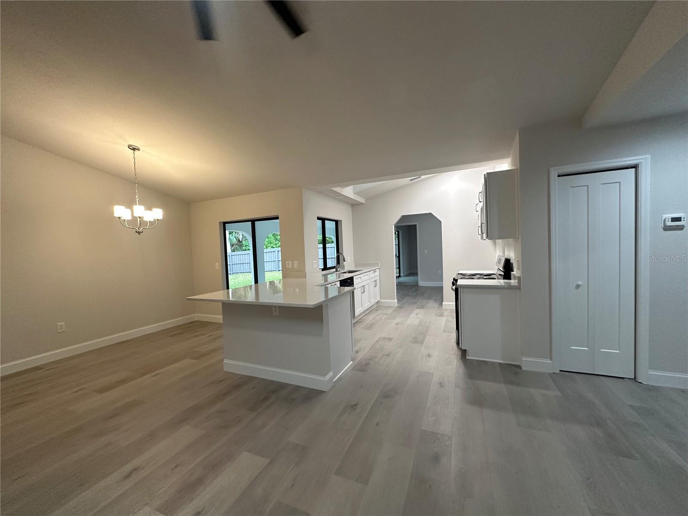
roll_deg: +2.4
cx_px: 344
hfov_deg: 102.1
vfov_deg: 85.7
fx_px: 278
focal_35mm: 14
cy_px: 258
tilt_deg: -1.4
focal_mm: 2.22
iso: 250
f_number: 2.2
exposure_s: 1/120
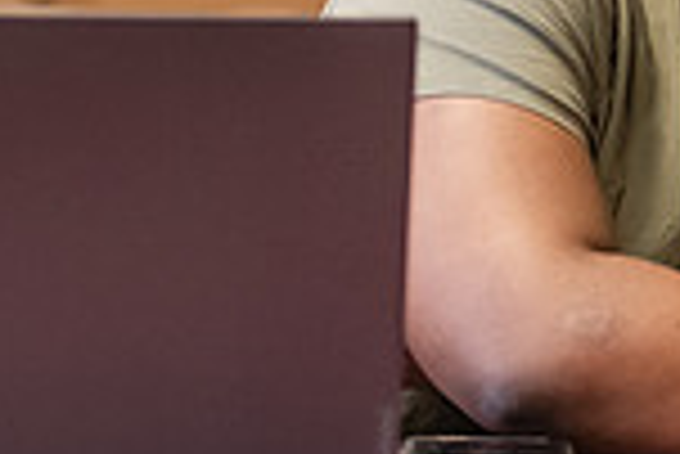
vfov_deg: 4.6
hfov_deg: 6.8
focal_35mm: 299
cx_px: 1067
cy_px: 2
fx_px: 5653
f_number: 2.8
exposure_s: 1/200
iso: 2500
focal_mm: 78
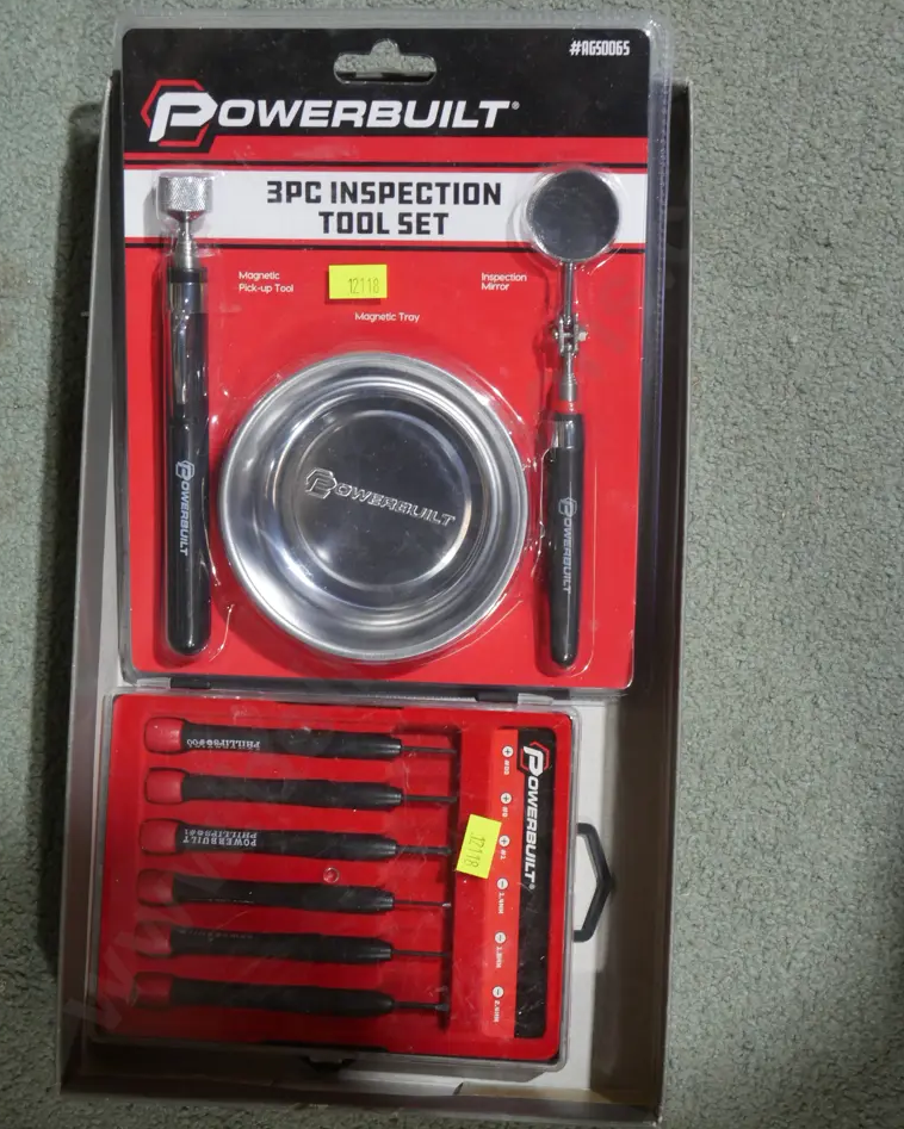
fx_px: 1906
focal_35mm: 57
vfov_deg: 33.0
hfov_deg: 26.7
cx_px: 447
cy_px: 539
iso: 1250
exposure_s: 1/60
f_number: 5.3
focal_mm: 27
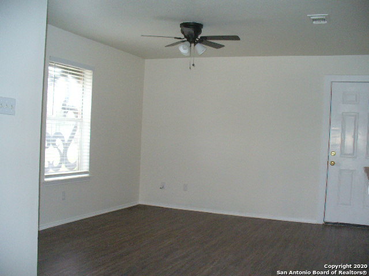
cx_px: 184
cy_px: 138
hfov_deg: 50.1
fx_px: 394
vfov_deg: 38.7
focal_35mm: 37
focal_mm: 6.1
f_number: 2.8
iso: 200
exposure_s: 1/60
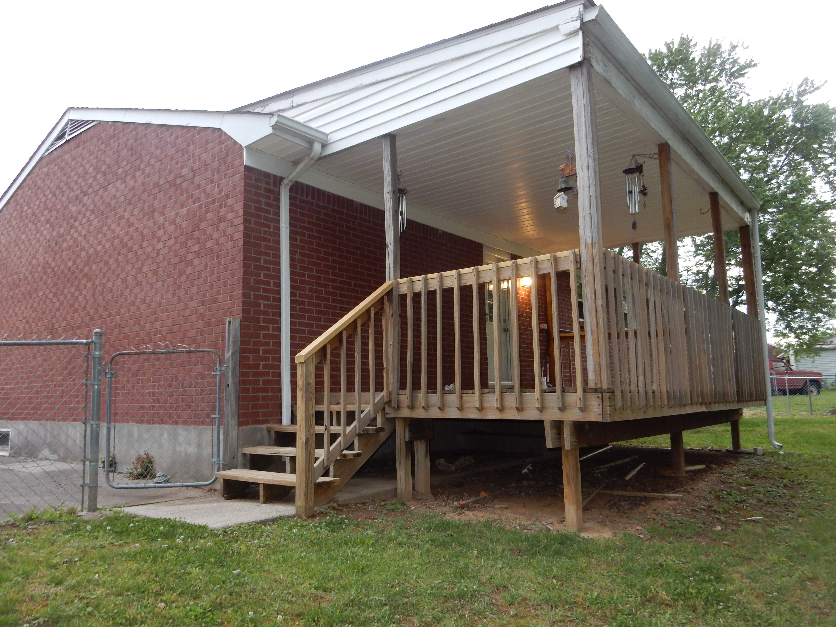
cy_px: 314
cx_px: 418
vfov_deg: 54.9
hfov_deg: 69.4
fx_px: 604
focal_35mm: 25
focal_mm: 4.5
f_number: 3.7
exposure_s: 1/30
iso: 220
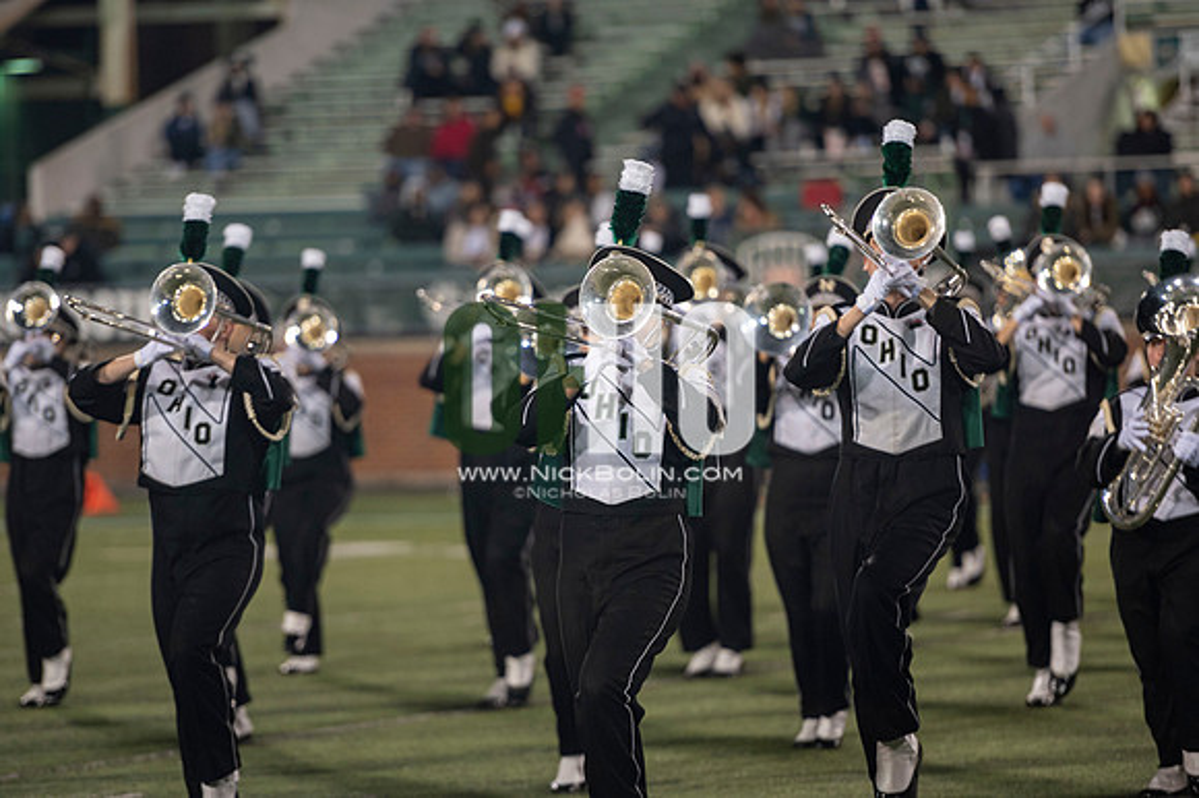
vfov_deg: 6.9
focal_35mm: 200
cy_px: 399
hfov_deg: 10.3
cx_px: 600
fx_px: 6657
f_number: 2.8
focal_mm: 200
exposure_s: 1/500
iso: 1000
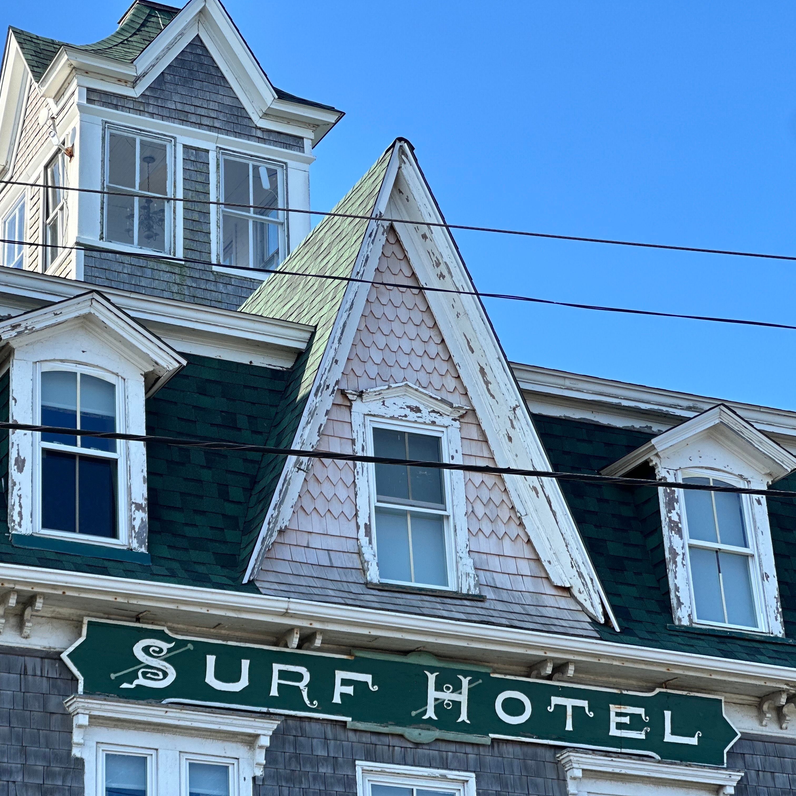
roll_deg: +2.4
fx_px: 2367
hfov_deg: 19.1
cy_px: 397
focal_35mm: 91
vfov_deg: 19.1
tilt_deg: +24.2
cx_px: 337
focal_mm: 9
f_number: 2.8
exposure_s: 1/289
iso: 25
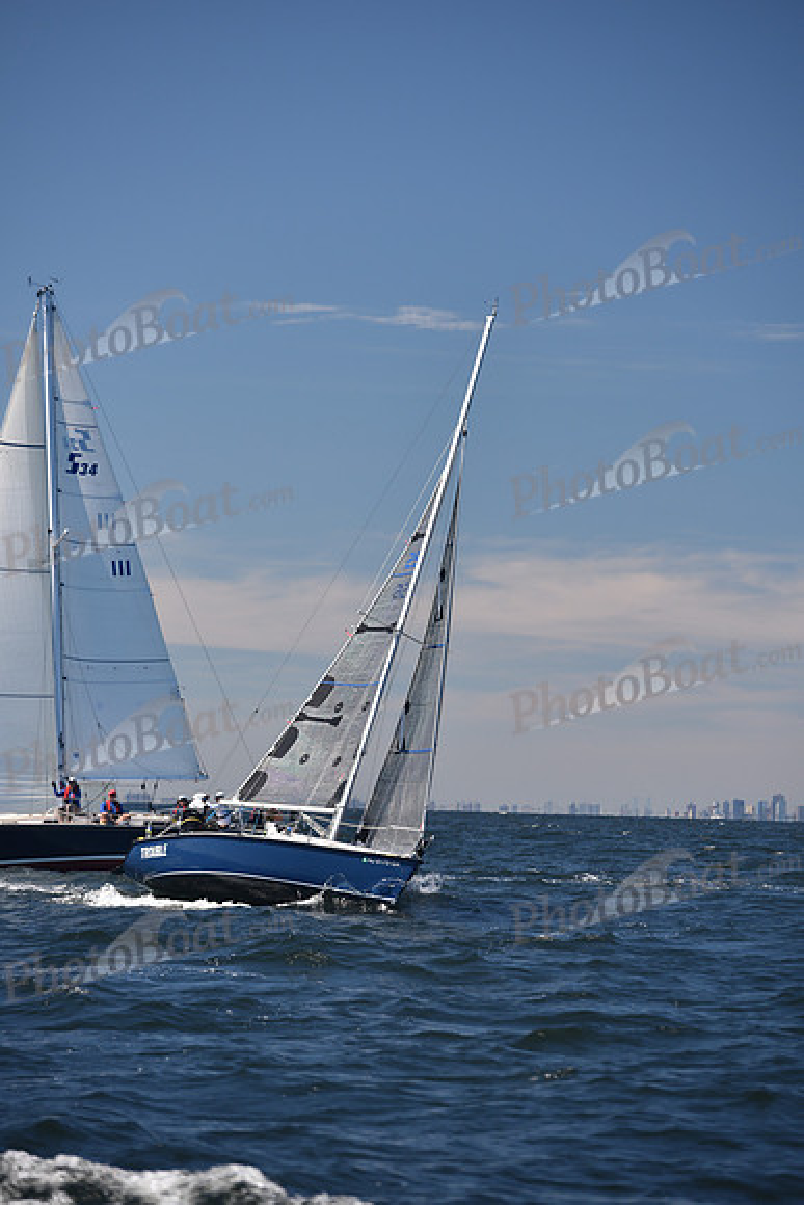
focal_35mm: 150
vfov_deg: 13.7
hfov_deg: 9.2
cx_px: 402
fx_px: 5022
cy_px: 602
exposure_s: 1/1000
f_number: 3.5
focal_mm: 150
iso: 200
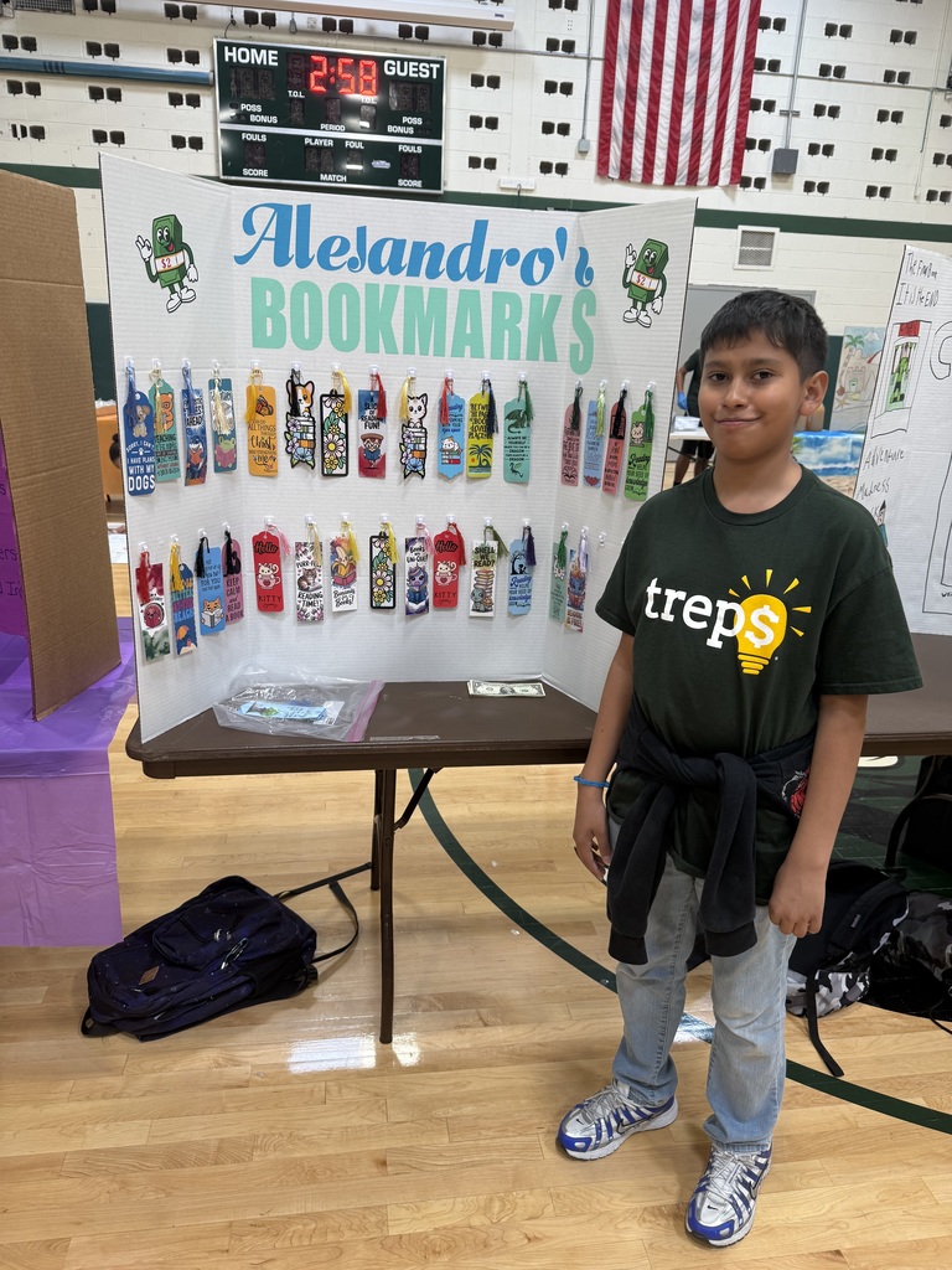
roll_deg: -2.8
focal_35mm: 24
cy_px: 635
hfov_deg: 56.8
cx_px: 476
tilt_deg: -18.9
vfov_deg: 71.6
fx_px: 880
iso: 100
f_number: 1.78
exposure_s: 1/117
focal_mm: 6.76
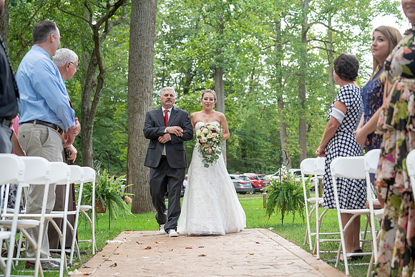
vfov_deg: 19.4
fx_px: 808
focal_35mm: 70
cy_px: 138
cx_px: 208
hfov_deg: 28.8
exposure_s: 1/200
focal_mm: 70
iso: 250
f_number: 4
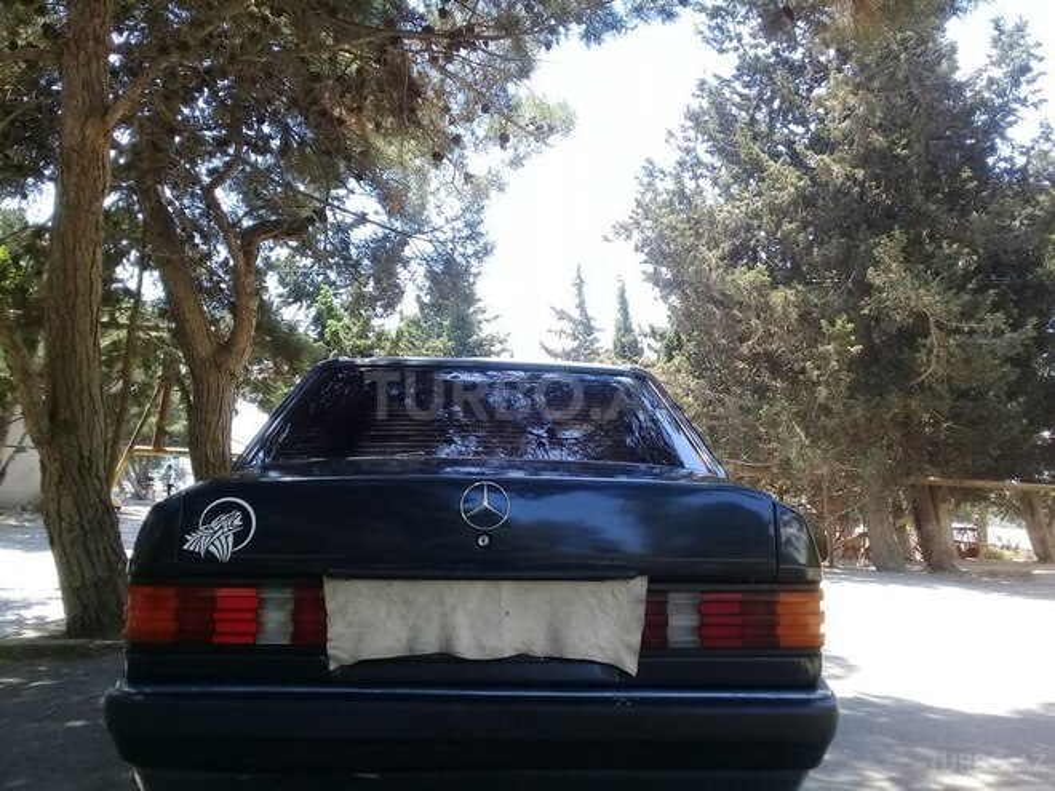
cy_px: 396
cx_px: 528
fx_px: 945
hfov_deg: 58.4
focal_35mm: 31
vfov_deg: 45.4
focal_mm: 3.3
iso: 50
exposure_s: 1/185
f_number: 2.2
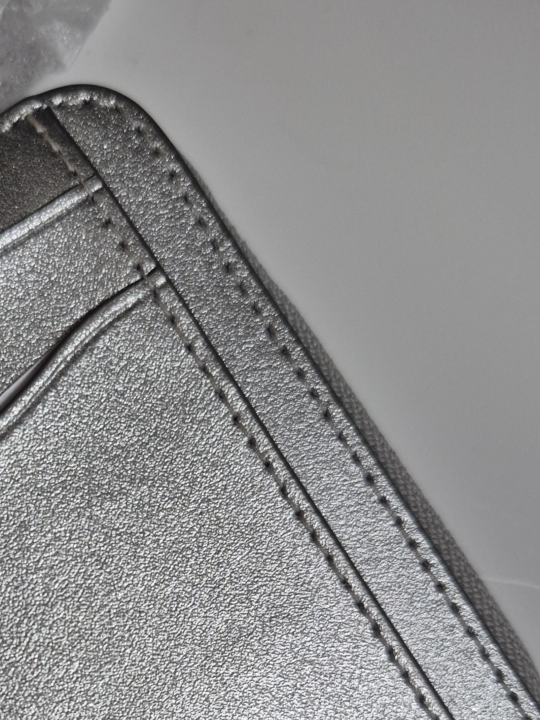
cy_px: 619
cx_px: 58
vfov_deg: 41.1
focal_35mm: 43
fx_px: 894
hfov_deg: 32.0
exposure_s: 1/120
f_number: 1.8
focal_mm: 5.4
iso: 320
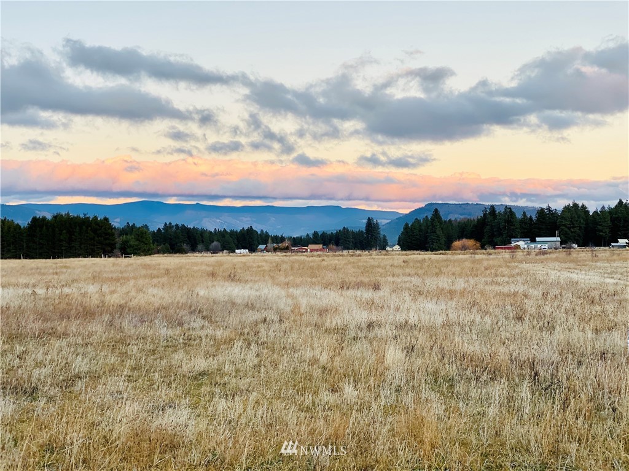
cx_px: 314
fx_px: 945
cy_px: 236
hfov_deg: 36.8
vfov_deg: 28.0
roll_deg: -0.2
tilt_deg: +0.6
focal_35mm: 52
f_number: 2
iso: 25
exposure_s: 1/122
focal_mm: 6
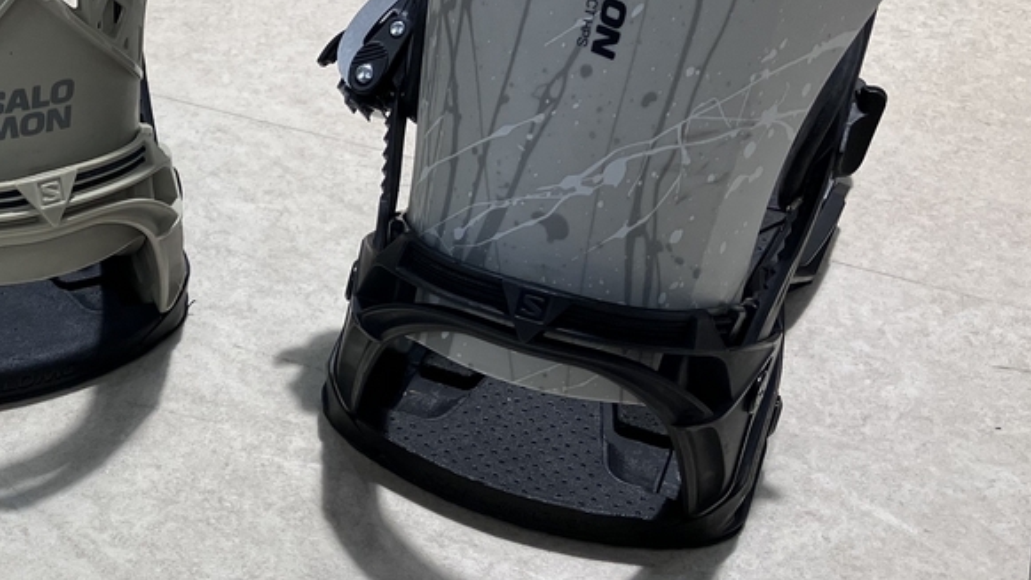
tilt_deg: -42.6
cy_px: 394
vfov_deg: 19.1
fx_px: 1723
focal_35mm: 63
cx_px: 25
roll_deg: +1.6
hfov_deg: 31.1
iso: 80
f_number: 1.8
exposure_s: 1/100
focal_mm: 3.99
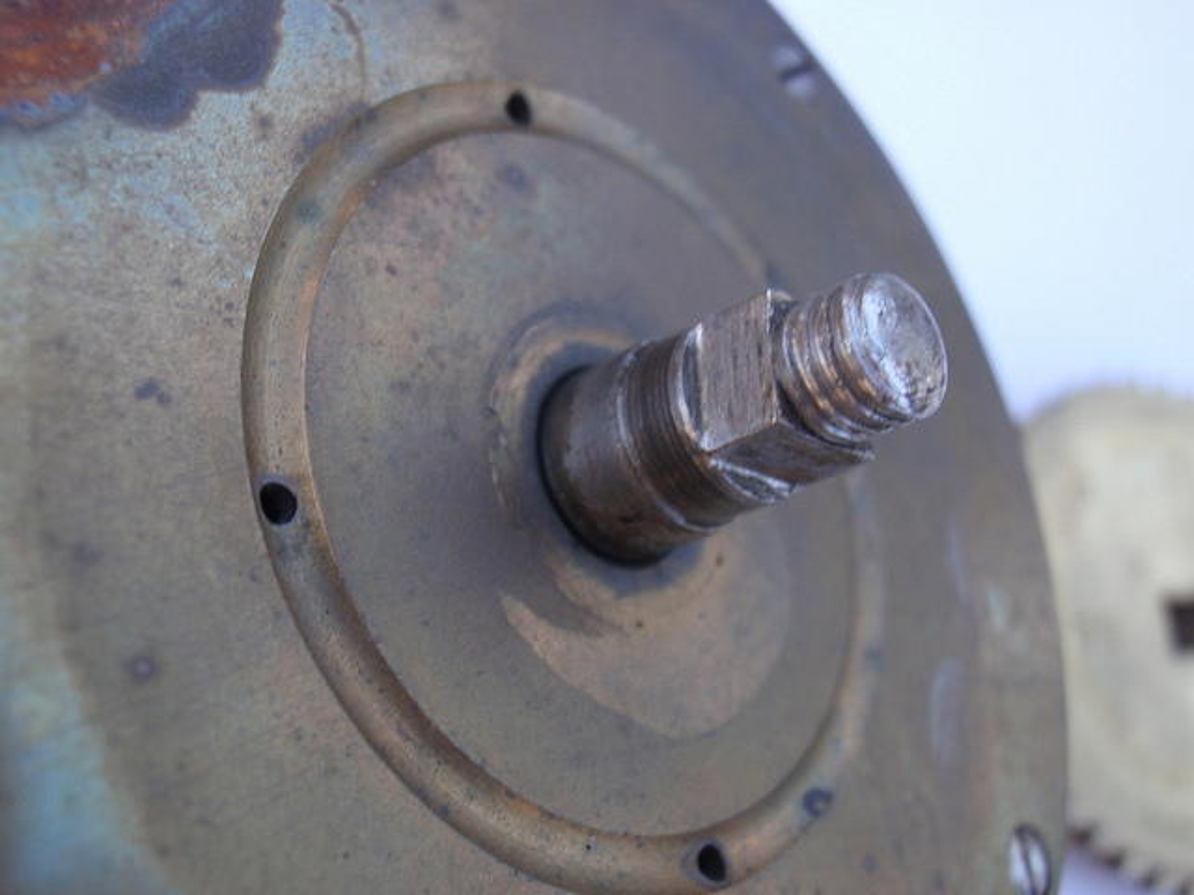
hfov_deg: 46.8
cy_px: 448
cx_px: 597
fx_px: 1380
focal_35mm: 40
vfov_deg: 36.0
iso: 64
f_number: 3.9
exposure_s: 1/80
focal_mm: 7.25
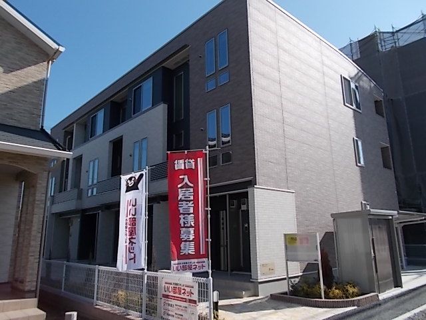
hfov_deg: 67.3
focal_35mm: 26
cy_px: 160
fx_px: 320
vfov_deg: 53.1
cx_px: 213
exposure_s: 1/800
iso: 80
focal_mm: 4.6
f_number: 3.2
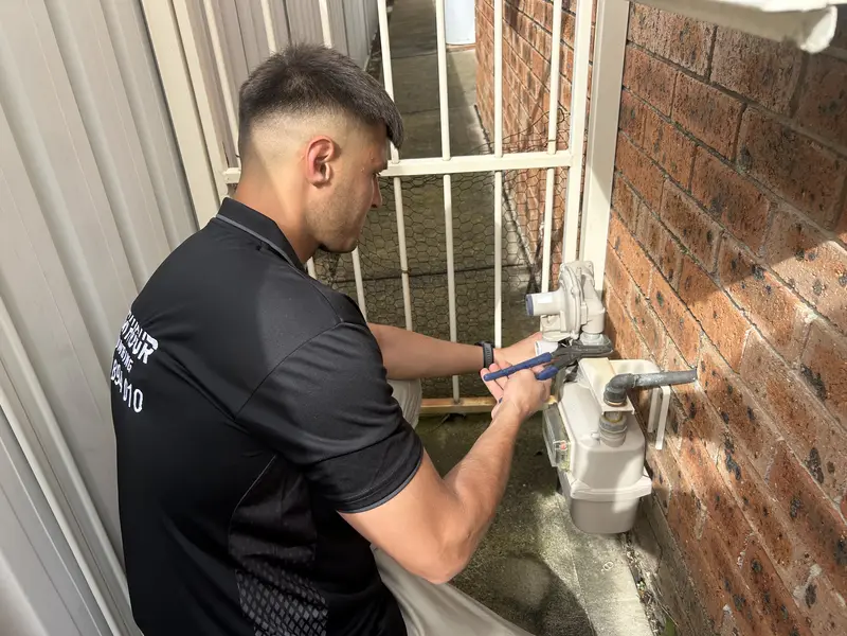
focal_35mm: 26
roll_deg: +3.8
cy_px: 318
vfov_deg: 53.1
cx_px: 424
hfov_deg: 67.3
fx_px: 636
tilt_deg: -30.2
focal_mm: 5.7
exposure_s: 1/1431
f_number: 1.5
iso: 50
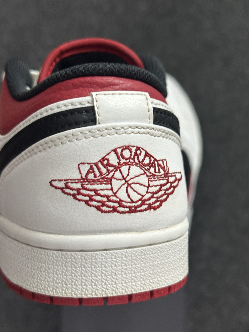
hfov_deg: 30.3
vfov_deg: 39.7
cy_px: 166
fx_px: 460
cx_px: 124
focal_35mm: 48
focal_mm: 6.86
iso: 160
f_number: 1.78
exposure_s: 1/50
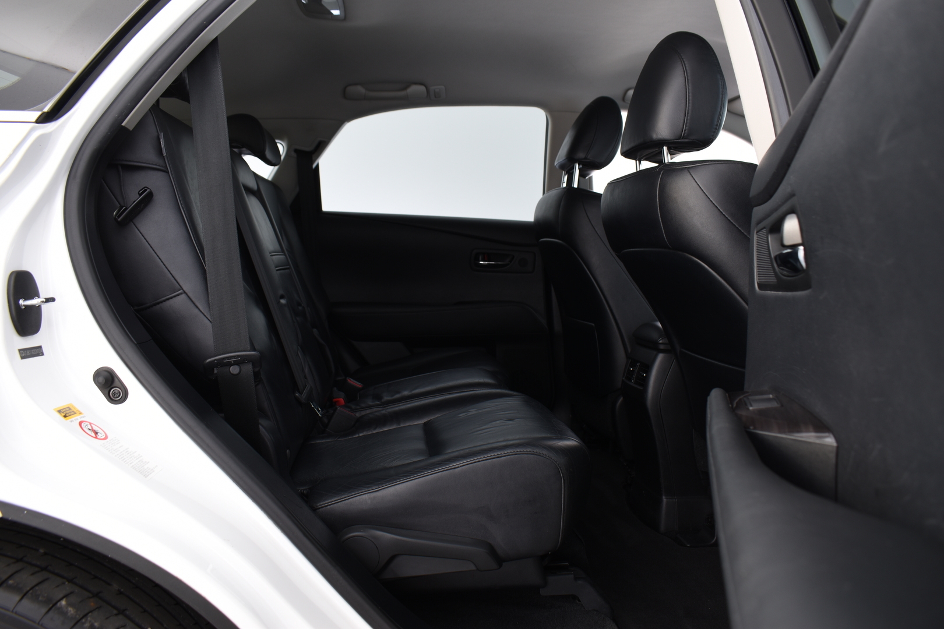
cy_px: 314
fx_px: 708
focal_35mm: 27
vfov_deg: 47.9
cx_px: 472
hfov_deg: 67.4
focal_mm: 18
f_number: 5.6
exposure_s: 2
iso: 100
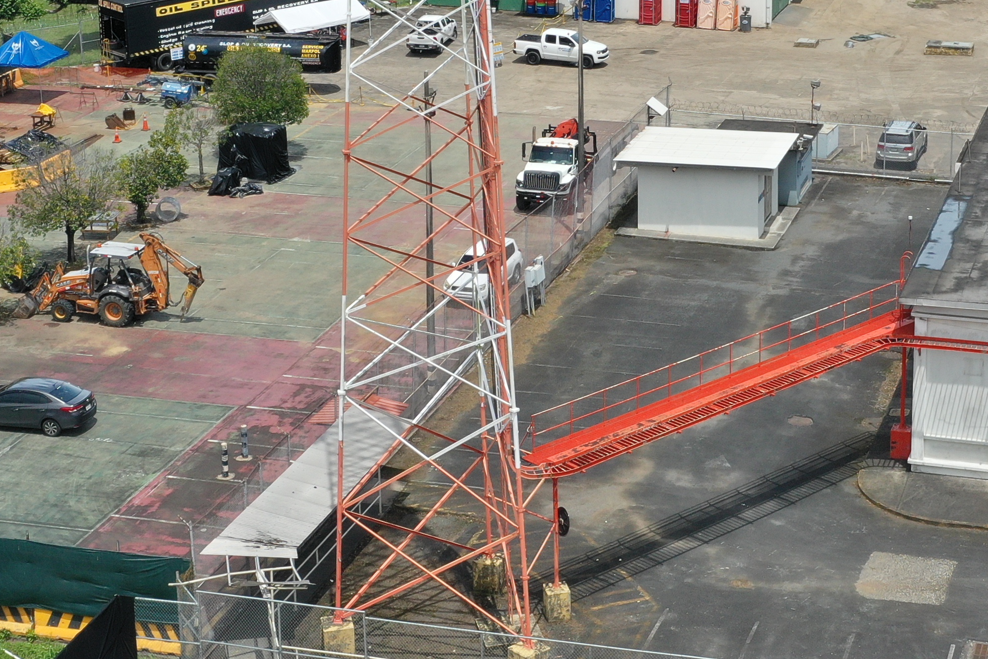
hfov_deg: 26.2
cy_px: 94
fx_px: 2113
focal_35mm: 77
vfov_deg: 17.5
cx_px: 631
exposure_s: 1/160
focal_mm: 10.26
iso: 100
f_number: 6.3
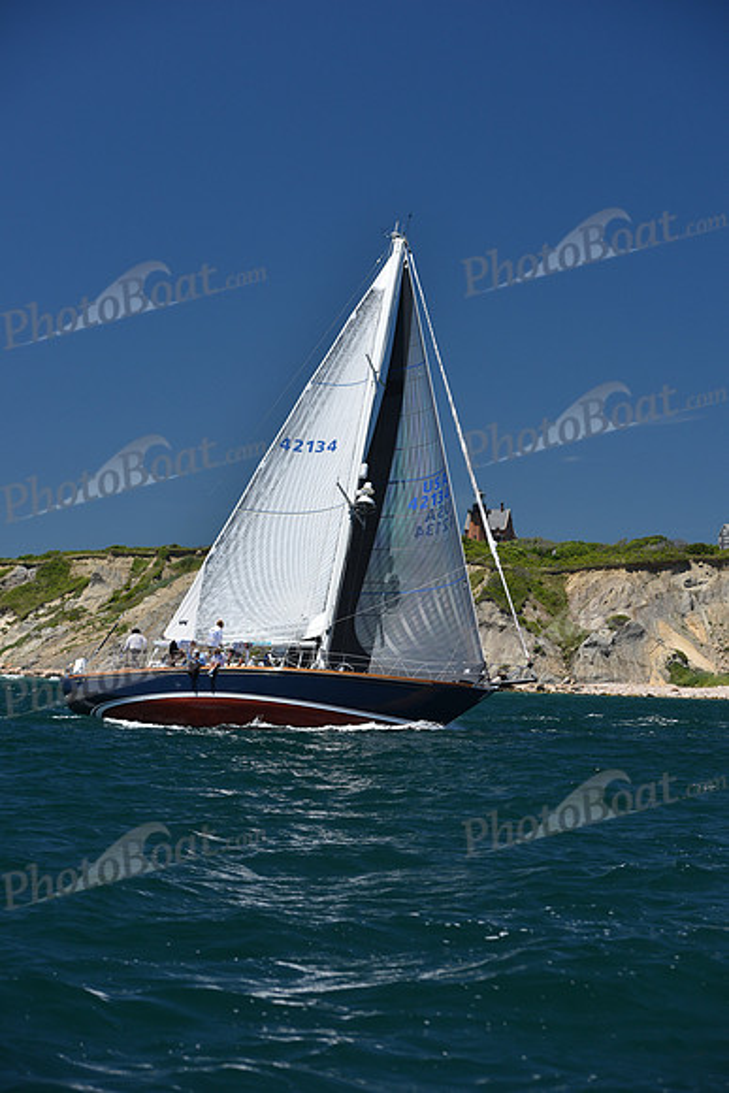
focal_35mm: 92
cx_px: 364
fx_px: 2793
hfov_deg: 14.9
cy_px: 546
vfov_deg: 22.1
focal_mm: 92
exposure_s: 1/800
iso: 250
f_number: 5
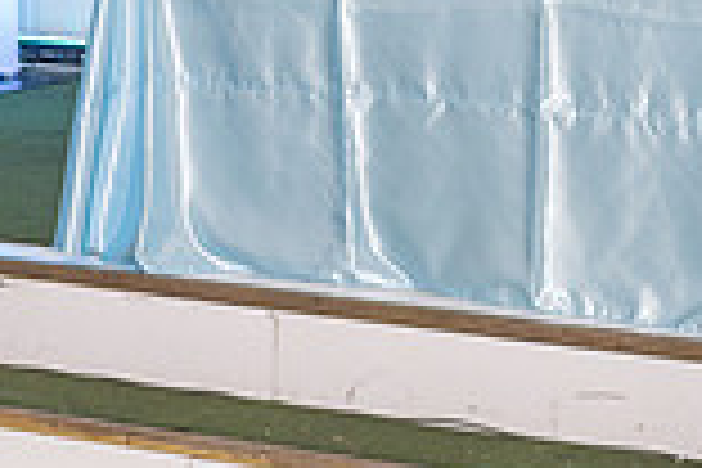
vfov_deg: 10.3
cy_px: -182
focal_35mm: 130
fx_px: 2535
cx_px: 104
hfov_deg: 15.6
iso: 1000
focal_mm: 35
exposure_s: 1/160
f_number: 3.2
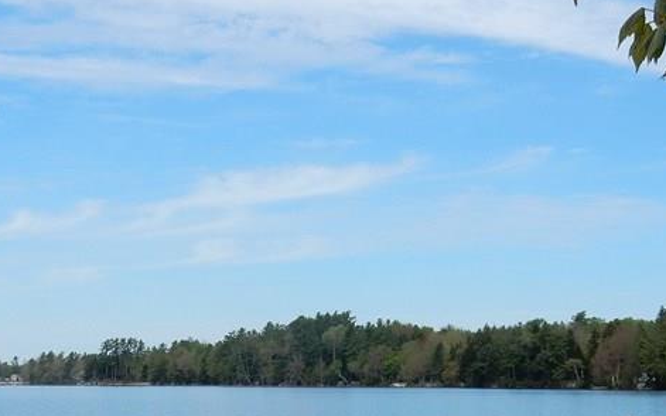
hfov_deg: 24.9
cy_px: 467
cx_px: 256
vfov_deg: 15.3
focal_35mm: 83
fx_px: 1506
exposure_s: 1/1600
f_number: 4
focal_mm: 6.4
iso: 125
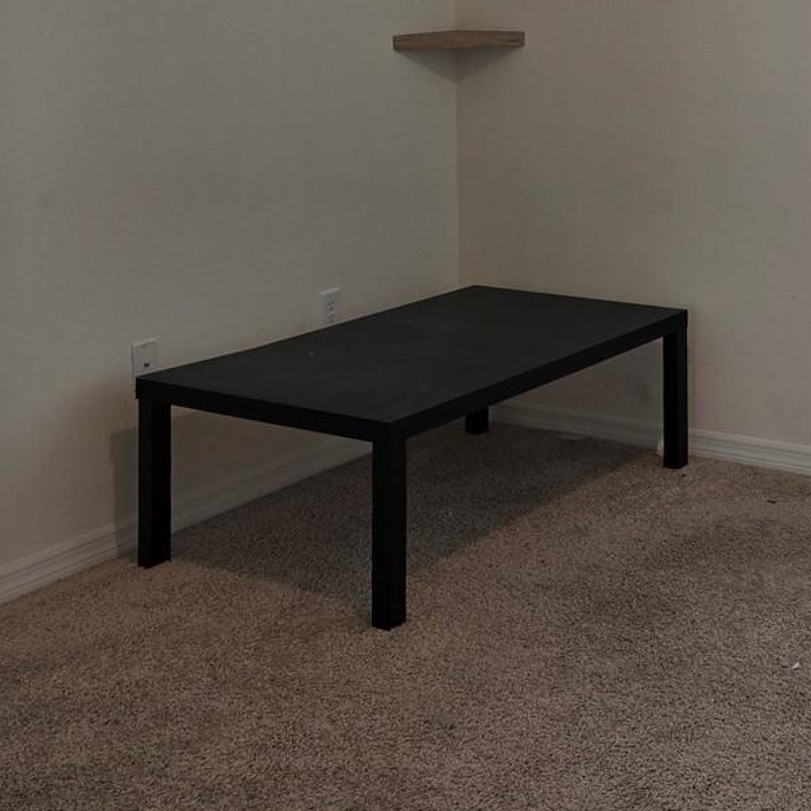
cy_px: 86
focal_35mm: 54
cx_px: 820
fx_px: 1431
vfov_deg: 30.3
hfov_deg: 29.4
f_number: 1.8
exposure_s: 1/120
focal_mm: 5.4
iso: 40
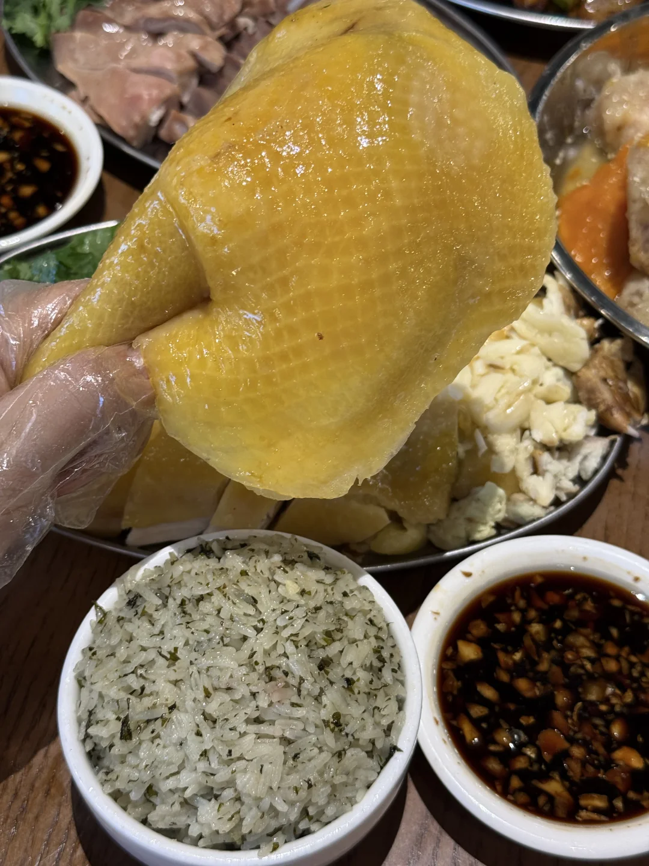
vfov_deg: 39.7
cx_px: 324
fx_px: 1200
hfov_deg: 30.3
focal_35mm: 48
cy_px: 433
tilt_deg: -54.6
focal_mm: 6.76
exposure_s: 1/50
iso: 80
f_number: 1.78
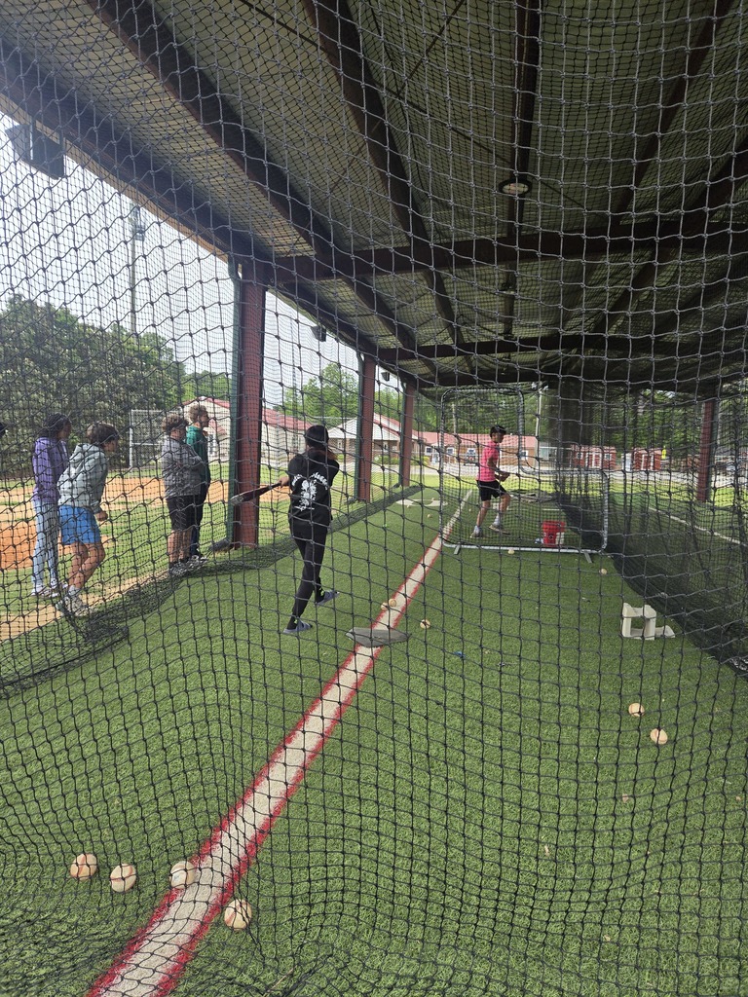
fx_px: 663
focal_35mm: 23
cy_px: 498
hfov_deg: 58.9
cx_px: 374
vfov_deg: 73.9
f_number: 1.8
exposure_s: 1/612
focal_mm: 5.4
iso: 25
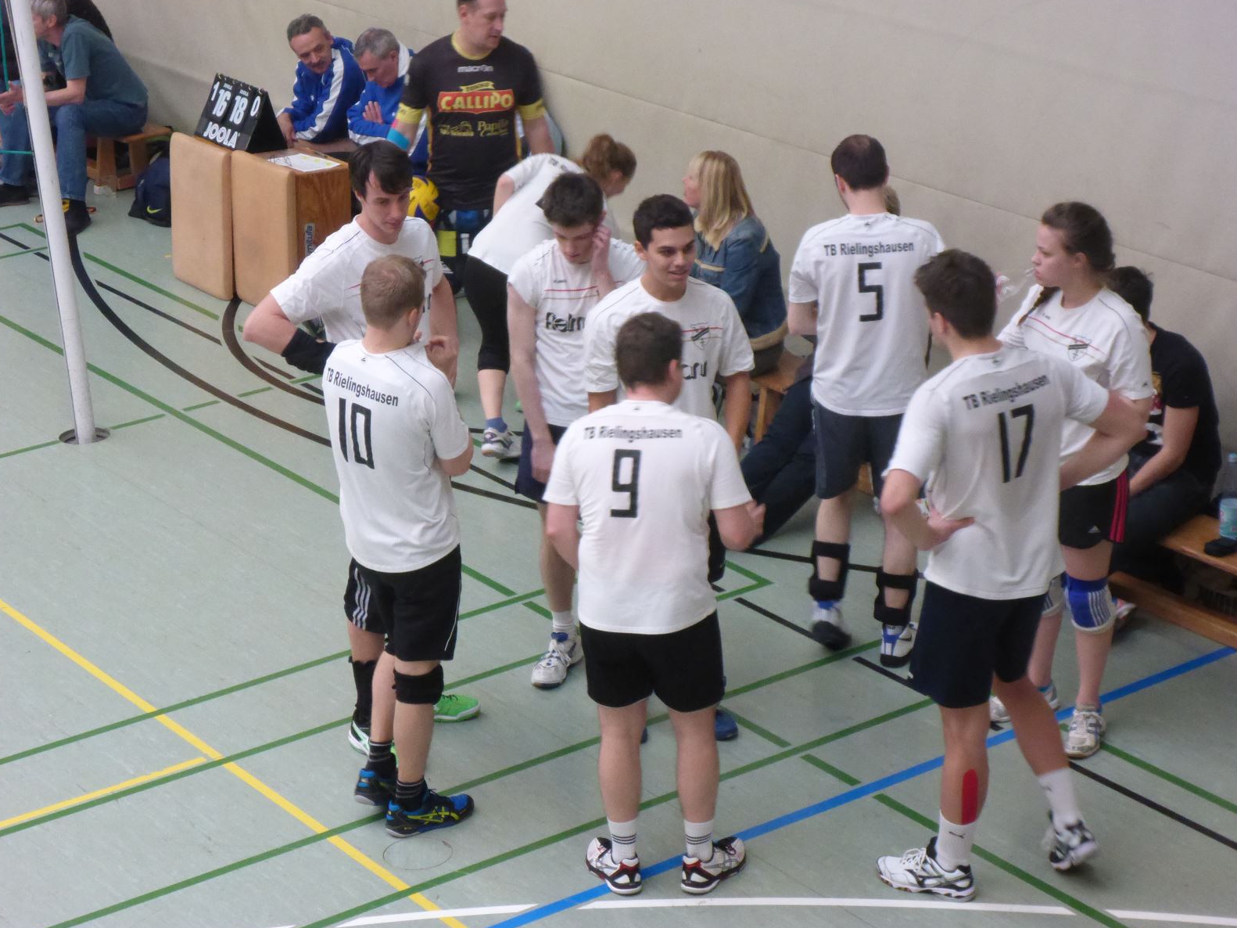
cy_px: 463
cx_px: 619
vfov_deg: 17.0
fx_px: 3108
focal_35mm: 87
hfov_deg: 22.5
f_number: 5.6
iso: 800
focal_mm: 15.3
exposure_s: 1/50
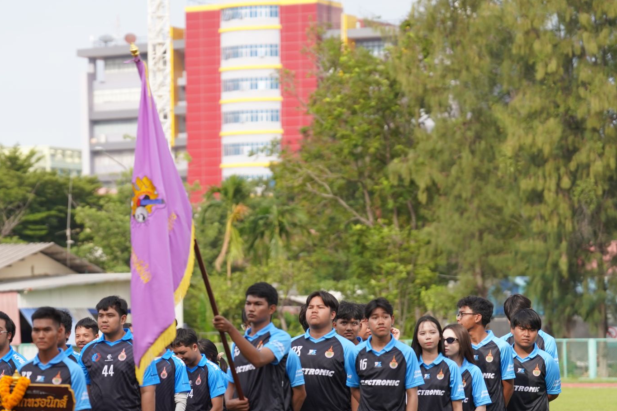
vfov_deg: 7.7
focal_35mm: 177
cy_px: 300
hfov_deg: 11.6
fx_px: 3033
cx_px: 162
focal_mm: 115
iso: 500
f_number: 2.8
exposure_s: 1/4000
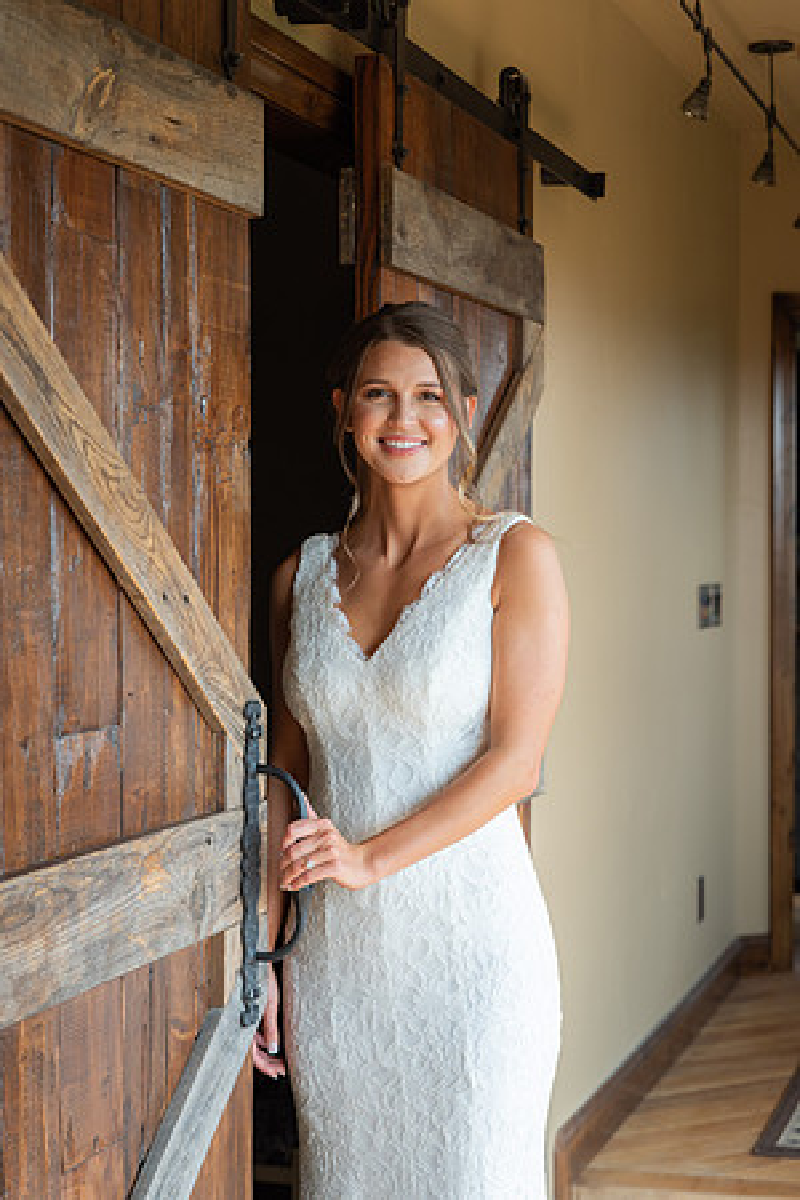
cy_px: 600
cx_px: 400
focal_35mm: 70
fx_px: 2333
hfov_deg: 19.5
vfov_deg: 28.8
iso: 320
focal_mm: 70
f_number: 4.5
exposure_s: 1/160
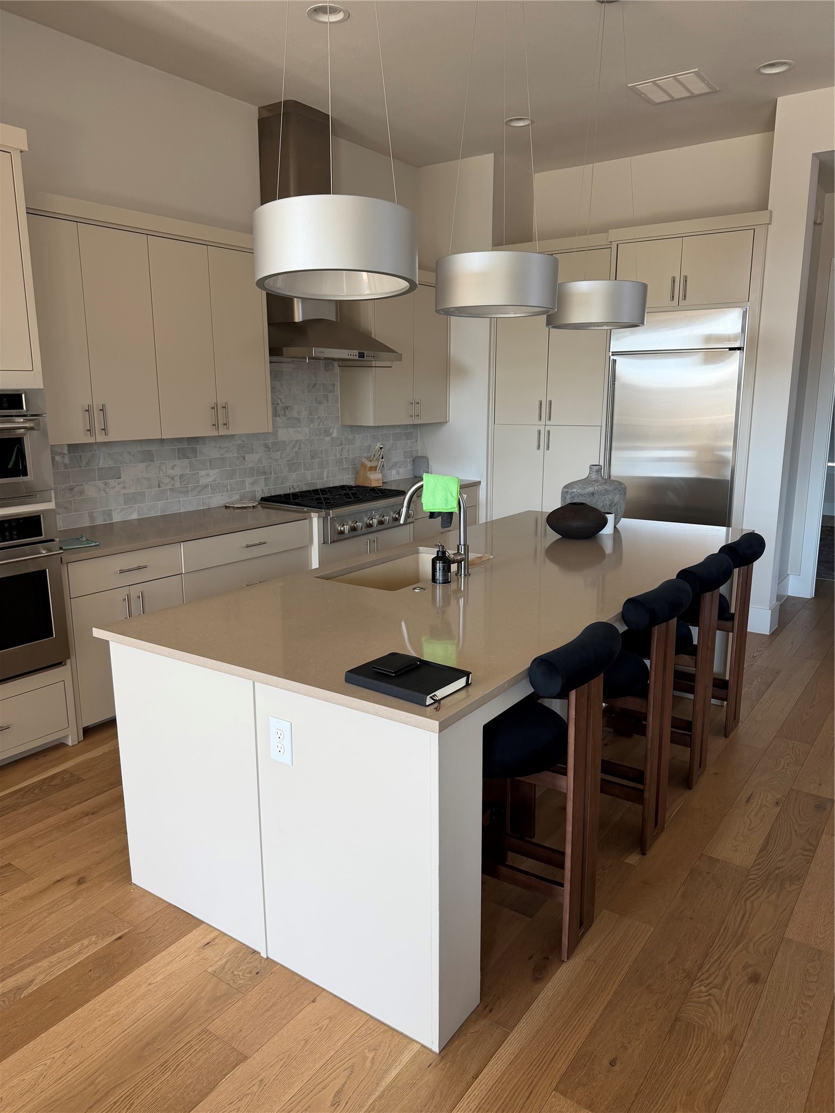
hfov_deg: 56.8
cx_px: 418
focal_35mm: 24
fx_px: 772
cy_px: 556
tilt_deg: -12.3
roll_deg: -0.2
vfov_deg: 71.6
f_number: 1.78
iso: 100
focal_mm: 6.76
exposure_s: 1/121
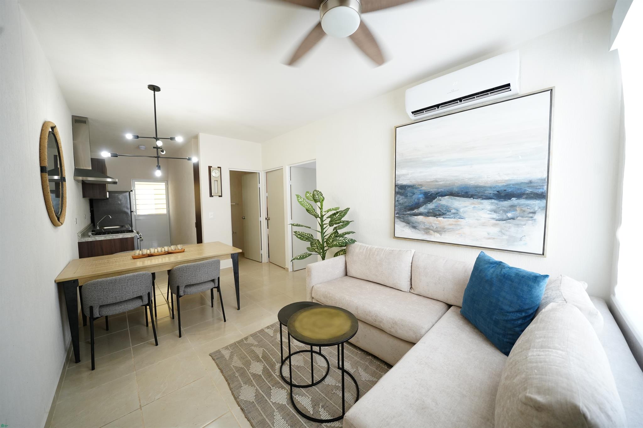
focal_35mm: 12
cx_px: 322
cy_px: 214
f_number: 4
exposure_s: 1/125
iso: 1600
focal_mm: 12
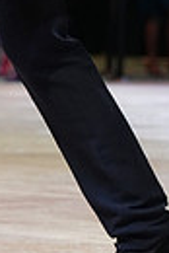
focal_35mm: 423
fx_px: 2970
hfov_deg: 3.3
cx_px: 166
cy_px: -148
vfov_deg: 4.8
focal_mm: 95
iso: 2500
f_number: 4
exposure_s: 1/250
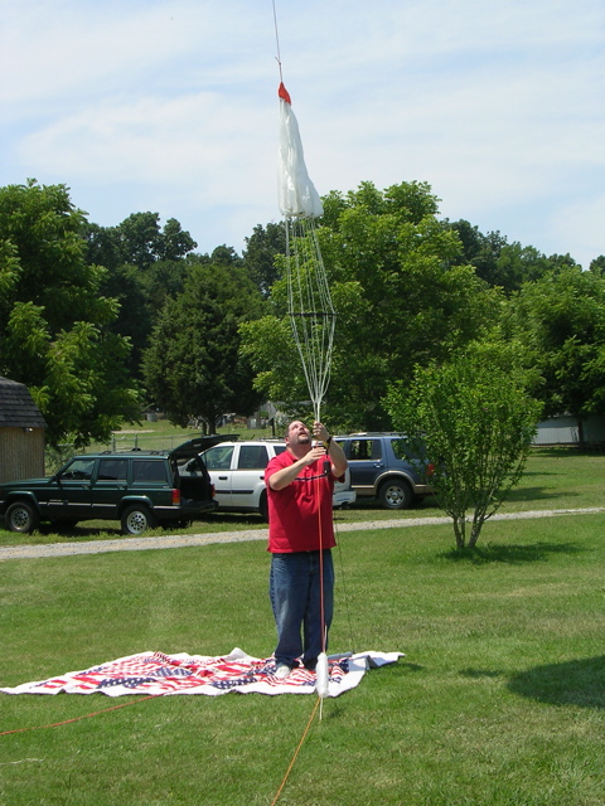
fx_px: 1398
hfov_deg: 24.4
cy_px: 403
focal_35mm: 60
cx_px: 302
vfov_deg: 32.2
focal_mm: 9.1
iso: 50
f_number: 3.4
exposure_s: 1/682
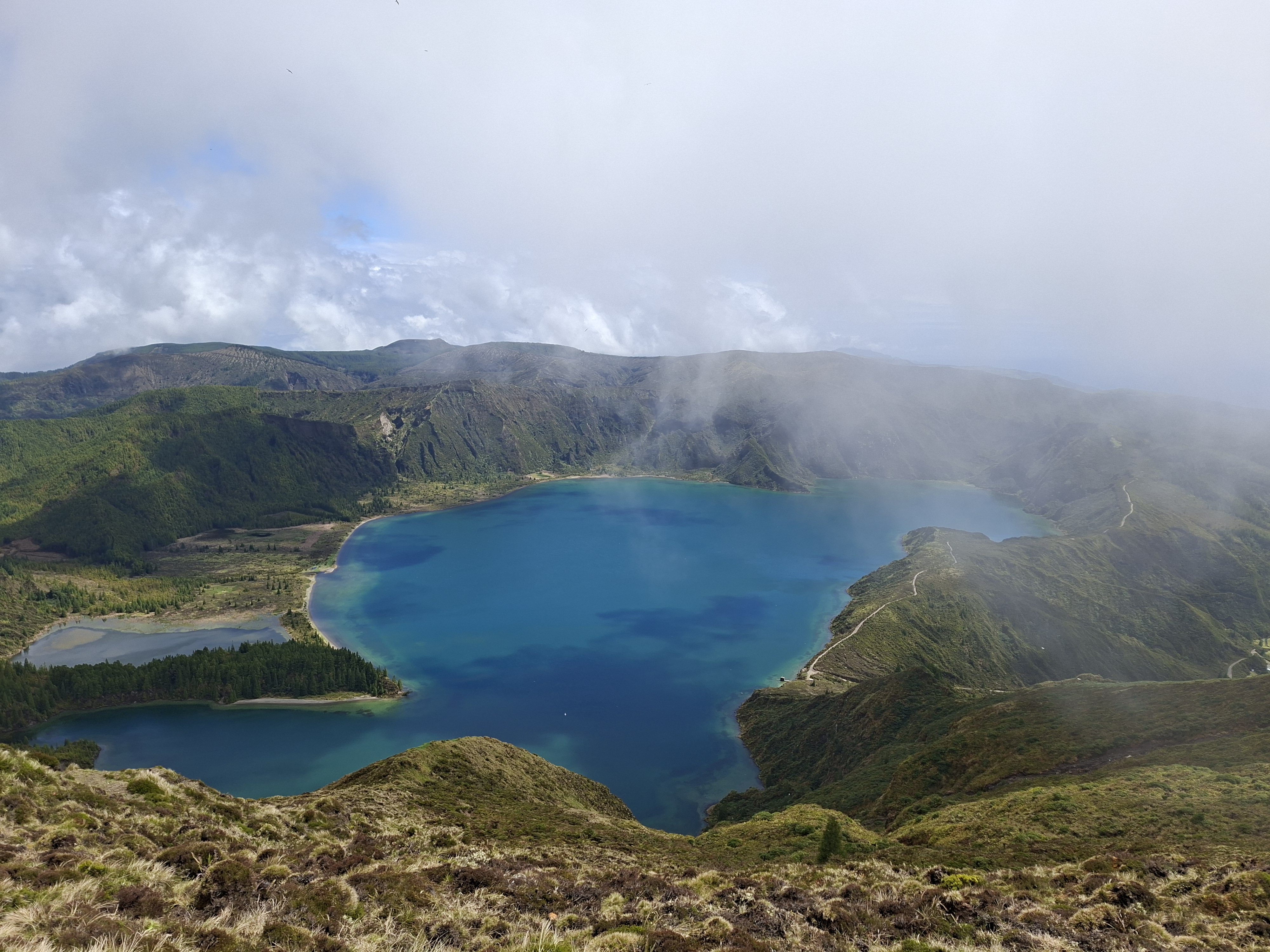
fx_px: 844
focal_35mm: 23
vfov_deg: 58.9
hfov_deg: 73.9
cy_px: 476
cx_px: 635
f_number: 1.8
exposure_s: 1/2457
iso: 50
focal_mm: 5.54
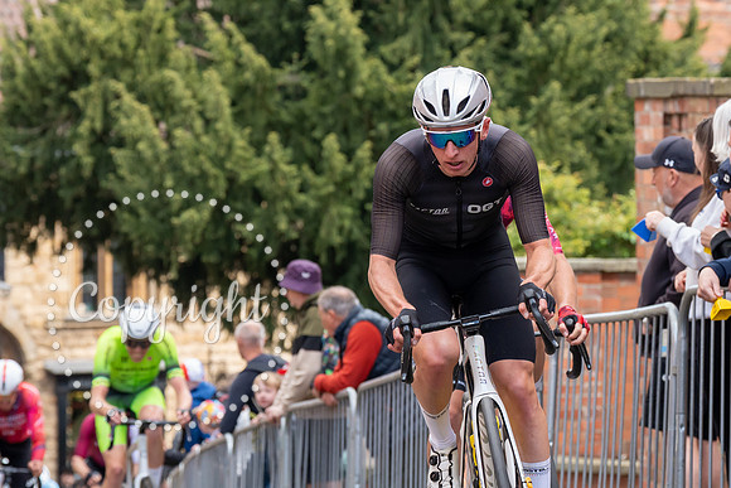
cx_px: 472
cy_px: 45
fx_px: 4237
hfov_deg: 9.9
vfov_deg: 6.6
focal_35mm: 209
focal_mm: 115
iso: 1250
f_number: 5
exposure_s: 1/1000
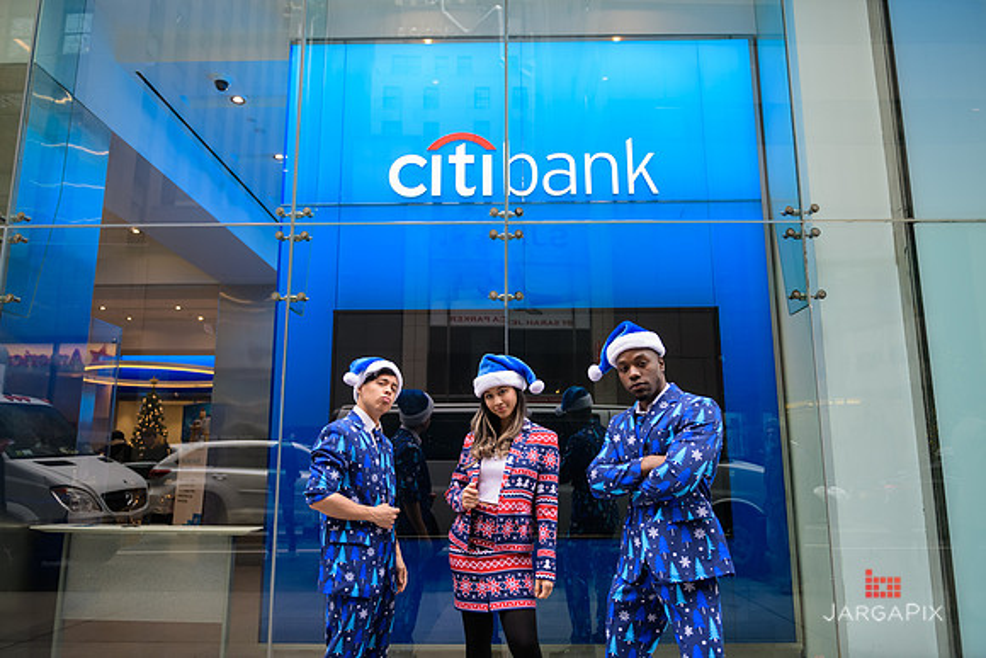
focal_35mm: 26
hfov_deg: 69.4
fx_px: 712
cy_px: 329
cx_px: 493
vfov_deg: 49.6
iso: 400
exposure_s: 1/250
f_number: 3.2
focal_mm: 26
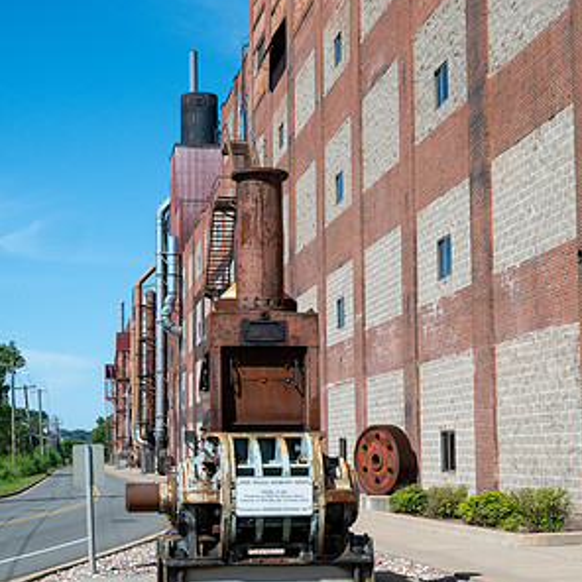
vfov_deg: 27.7
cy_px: 348
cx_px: 292
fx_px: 1179
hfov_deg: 27.7
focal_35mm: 62
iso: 800
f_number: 22
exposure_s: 1/500
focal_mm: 48
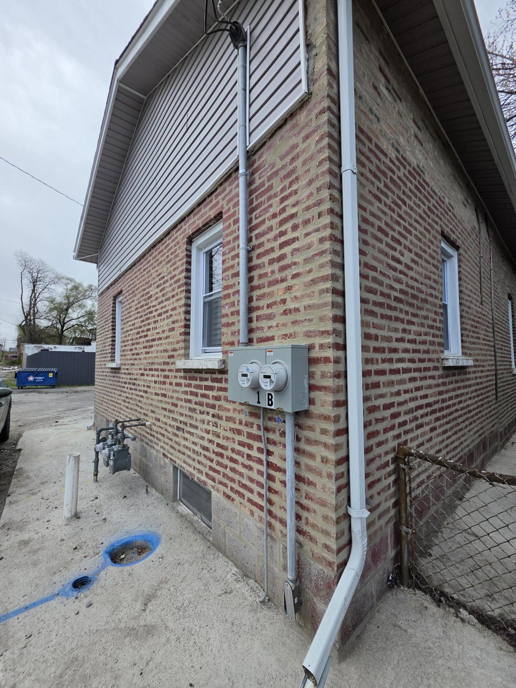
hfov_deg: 89.9
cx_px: 258
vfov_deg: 106.2
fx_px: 258
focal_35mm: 13
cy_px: 344
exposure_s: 1/1457
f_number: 1.9
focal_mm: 2.2
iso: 32
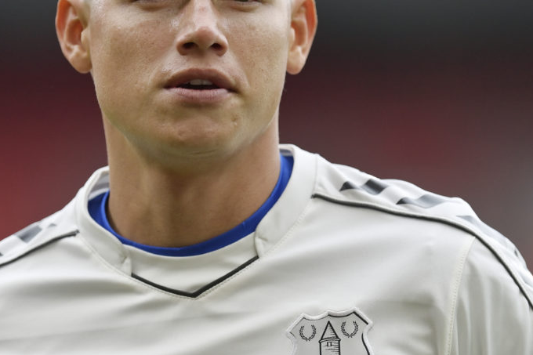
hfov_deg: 3.1
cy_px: 129
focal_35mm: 671
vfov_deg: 2.0
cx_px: 226
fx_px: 9932
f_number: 2.8
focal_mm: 400
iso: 500
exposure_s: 1/2500
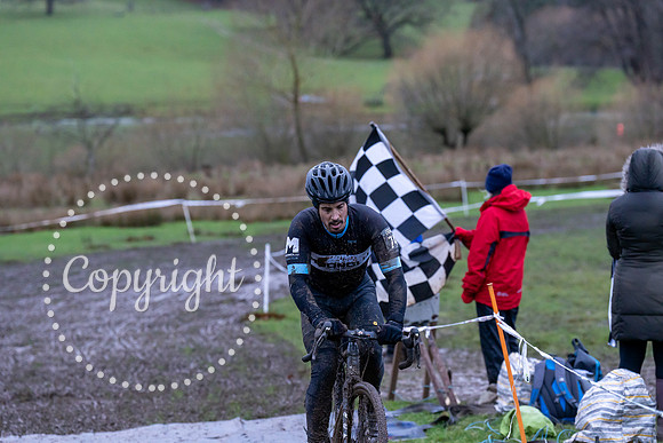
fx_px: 2413
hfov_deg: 15.6
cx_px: 332
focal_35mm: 131
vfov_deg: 10.5
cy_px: 222
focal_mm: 131
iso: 6400
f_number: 4
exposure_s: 1/500
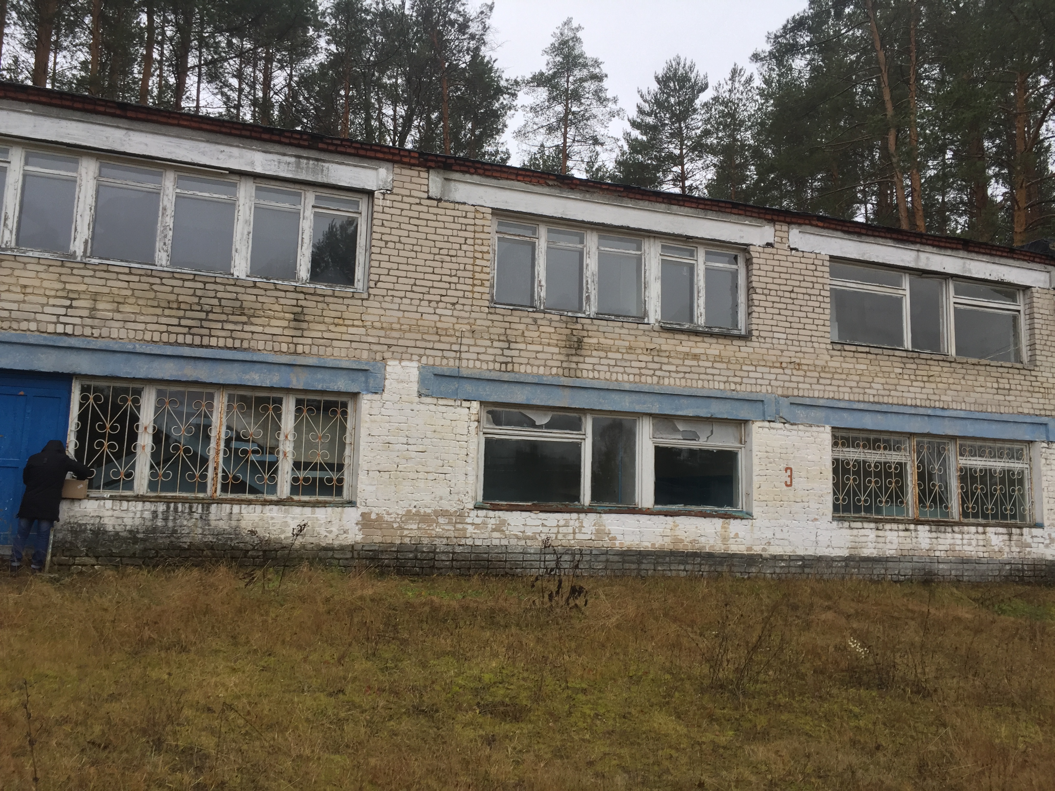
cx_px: 528
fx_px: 884
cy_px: 396
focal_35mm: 29
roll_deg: -2.8
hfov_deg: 61.7
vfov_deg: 48.2
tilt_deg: +9.0
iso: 40
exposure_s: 1/50
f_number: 2.2
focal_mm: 4.15
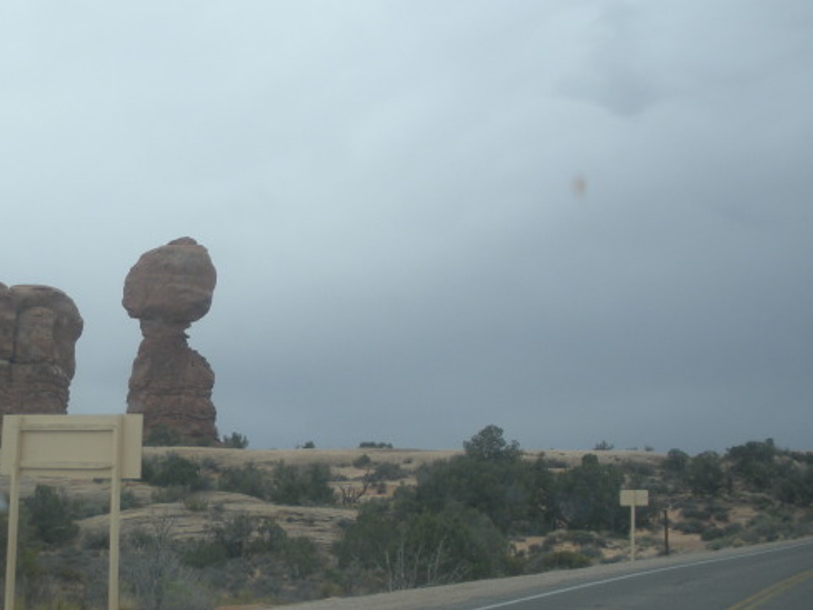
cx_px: 175
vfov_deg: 24.8
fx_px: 1386
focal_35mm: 59
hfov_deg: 31.9
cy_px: 307
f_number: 3.5
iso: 64
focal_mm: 6.3
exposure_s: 1/622
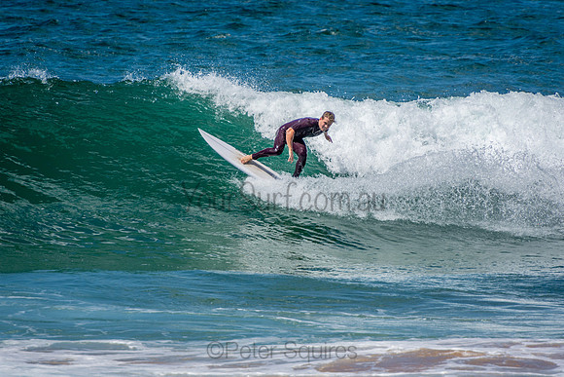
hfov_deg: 3.4
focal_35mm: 600
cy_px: 188
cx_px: 282
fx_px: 9402
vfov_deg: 2.3
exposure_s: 1/2000
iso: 250
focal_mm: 400
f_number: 5.6
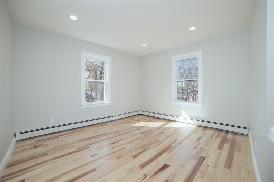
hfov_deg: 104.2
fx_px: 107
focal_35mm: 14
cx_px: 137
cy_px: 91
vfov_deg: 81.2
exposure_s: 1/40
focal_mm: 14
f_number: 8
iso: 200
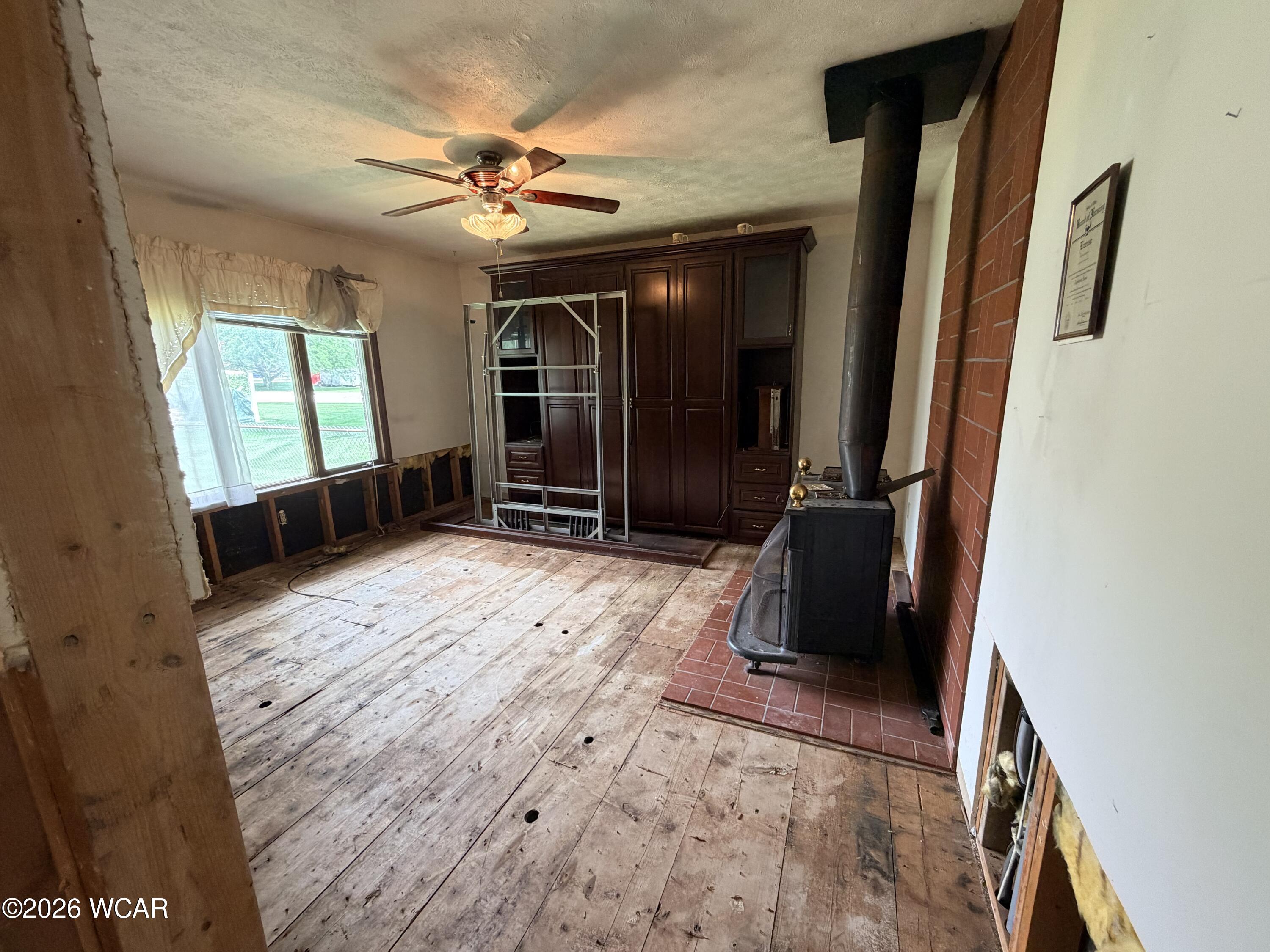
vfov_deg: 85.7
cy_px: 476
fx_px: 514
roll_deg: +1.6
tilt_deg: -11.6
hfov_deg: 102.1
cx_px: 635
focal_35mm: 14
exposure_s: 1/60
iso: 250
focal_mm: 2.22
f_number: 2.2
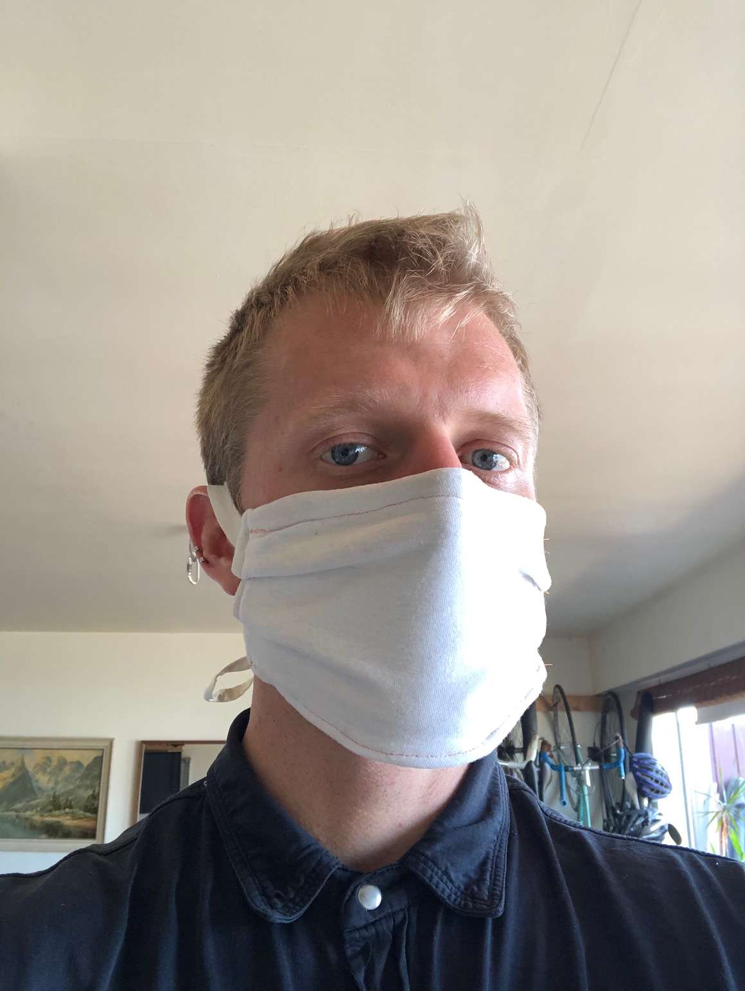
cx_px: 372
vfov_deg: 56.8
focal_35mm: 32
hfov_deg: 44.2
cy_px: 496
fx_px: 917
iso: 80
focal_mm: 2.87
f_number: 2.2
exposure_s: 1/60
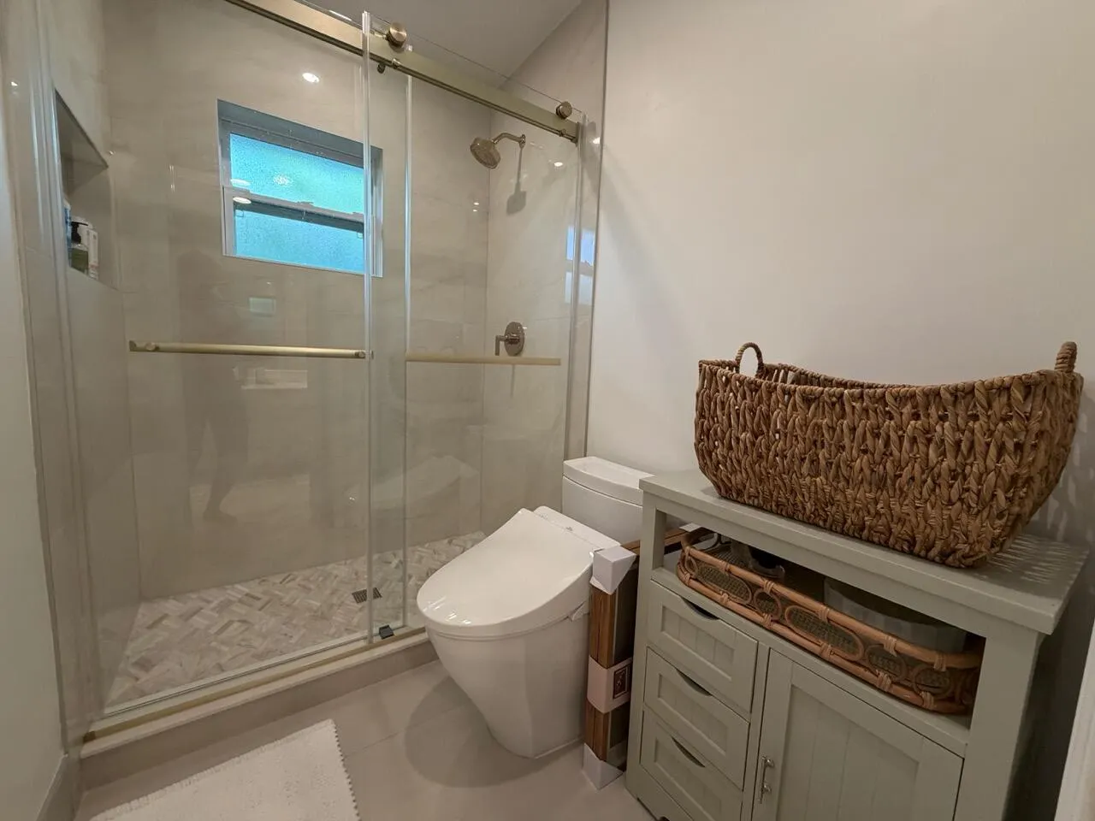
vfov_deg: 85.7
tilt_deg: -7.4
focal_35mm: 14
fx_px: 443
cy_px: 410
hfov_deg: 102.1
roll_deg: -3.2
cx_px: 548
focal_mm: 2.22
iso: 320
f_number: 2.2
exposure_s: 1/120
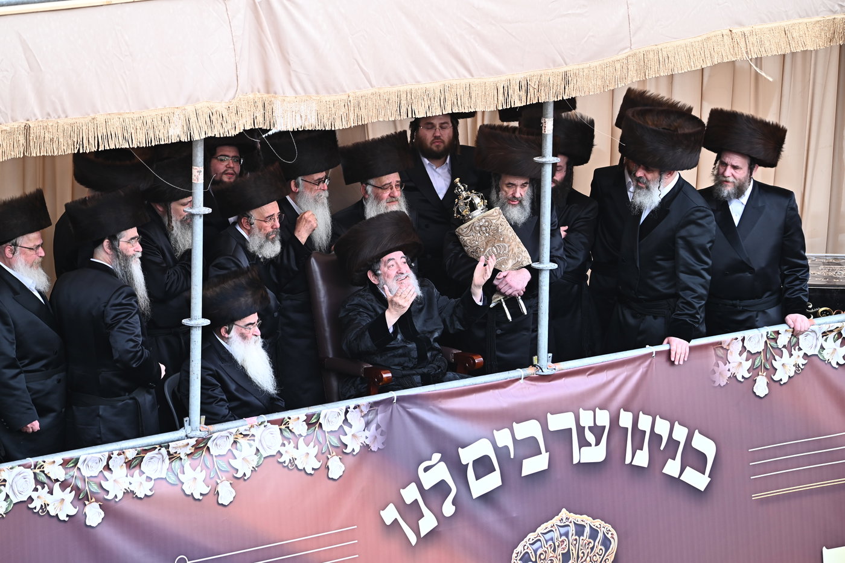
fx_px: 5632
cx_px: 422
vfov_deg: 5.7
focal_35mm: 240
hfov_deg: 8.6
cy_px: 282
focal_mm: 240
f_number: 5.6
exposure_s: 1/160
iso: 250
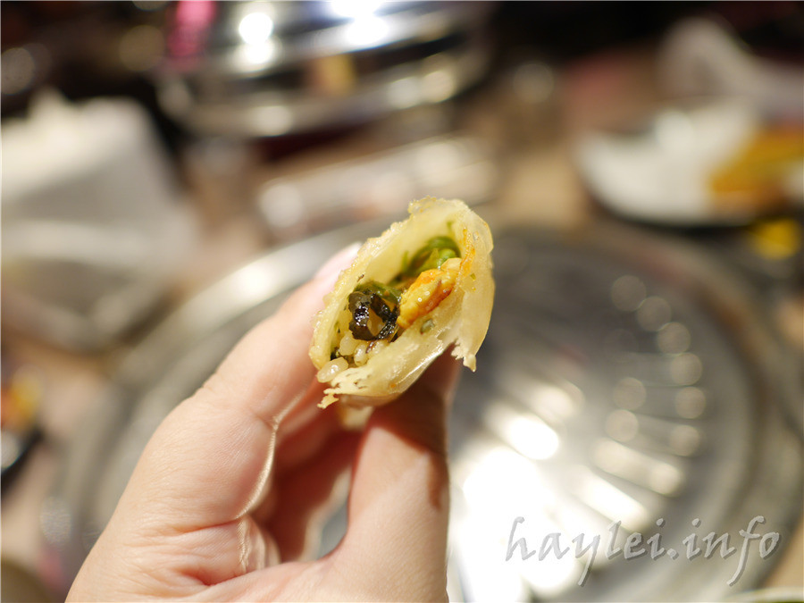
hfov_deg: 60.0
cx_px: 402
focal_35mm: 30
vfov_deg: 46.8
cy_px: 302
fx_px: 697
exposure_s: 1/100
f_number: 1.8
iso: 200
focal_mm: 15
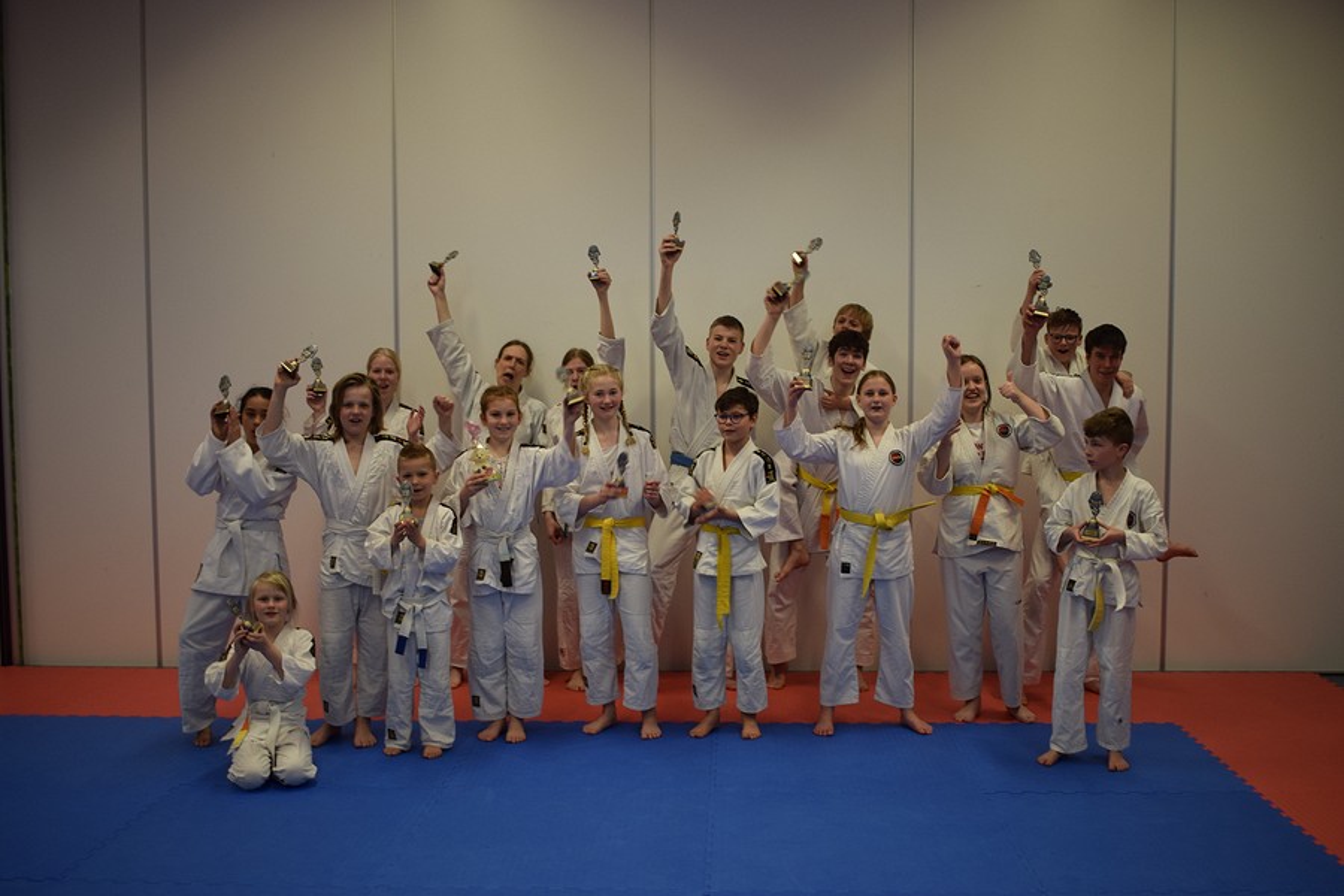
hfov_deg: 51.3
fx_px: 1400
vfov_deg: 35.5
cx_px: 672
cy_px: 448
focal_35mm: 38
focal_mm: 25
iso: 500
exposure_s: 1/60
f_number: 4
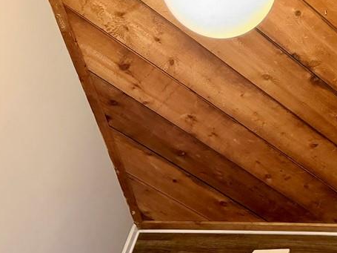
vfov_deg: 27.0
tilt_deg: -37.6
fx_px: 526
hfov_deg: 34.0
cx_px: 292
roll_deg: +5.3
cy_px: 114
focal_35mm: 54
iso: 800
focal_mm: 6.76
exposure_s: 1/40
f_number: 1.78
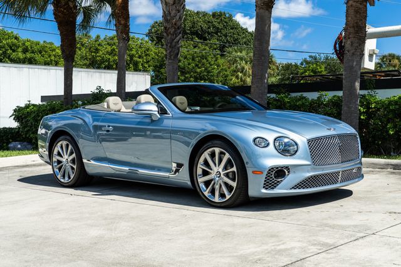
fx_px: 598
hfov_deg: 37.1
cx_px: 208
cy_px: 133
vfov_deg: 25.2
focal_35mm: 54
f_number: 8
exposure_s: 1/160
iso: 200
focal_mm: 43
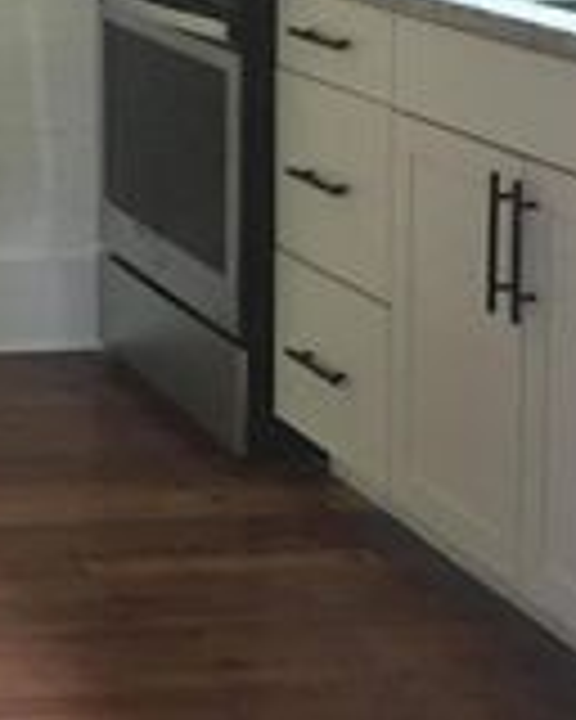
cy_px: 70
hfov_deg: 12.3
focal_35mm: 118
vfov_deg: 16.1
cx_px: -356
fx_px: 2514
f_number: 2.2
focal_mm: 4.15
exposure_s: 1/4
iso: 50
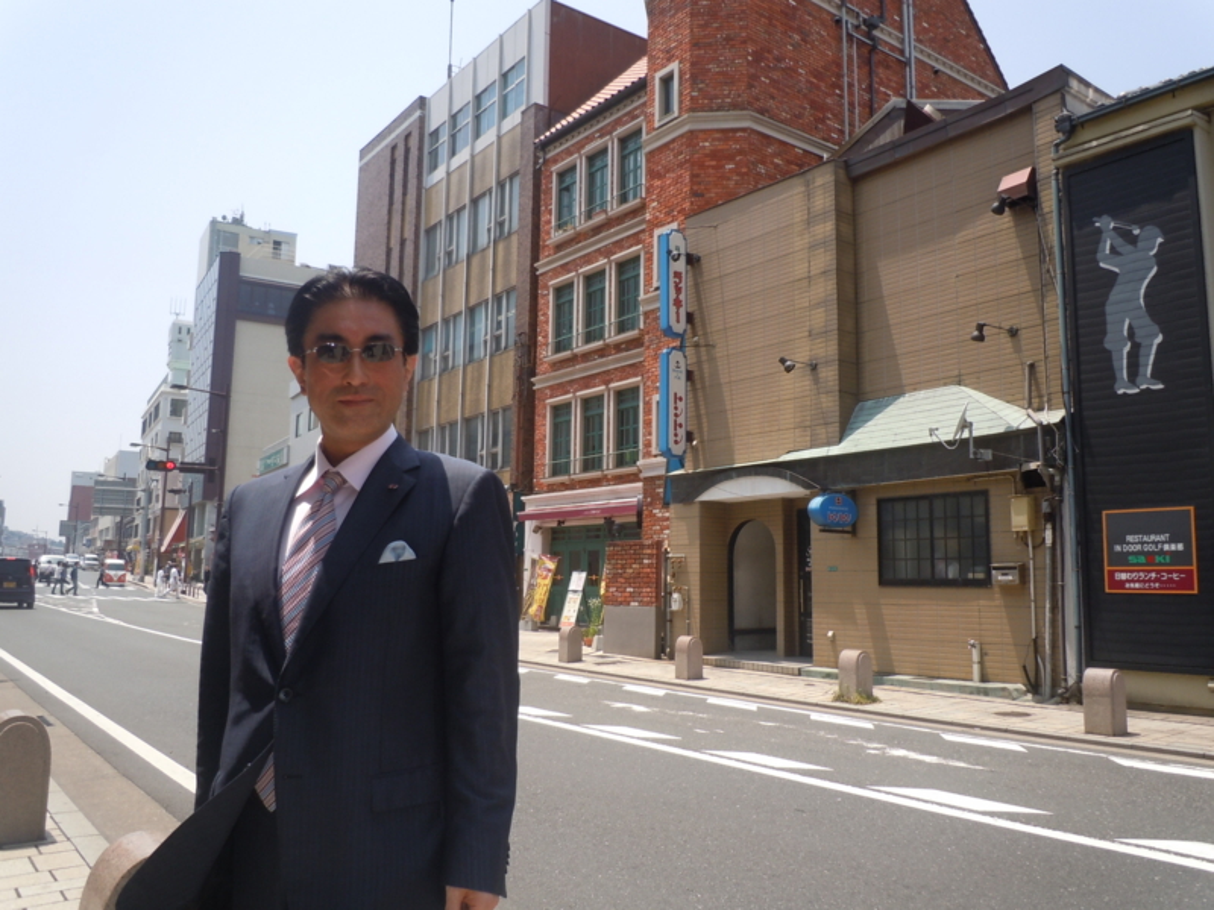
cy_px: 455
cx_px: 607
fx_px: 982
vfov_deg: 49.7
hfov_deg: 63.4
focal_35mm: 28
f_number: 3.7
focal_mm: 5
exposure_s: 1/640
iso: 100
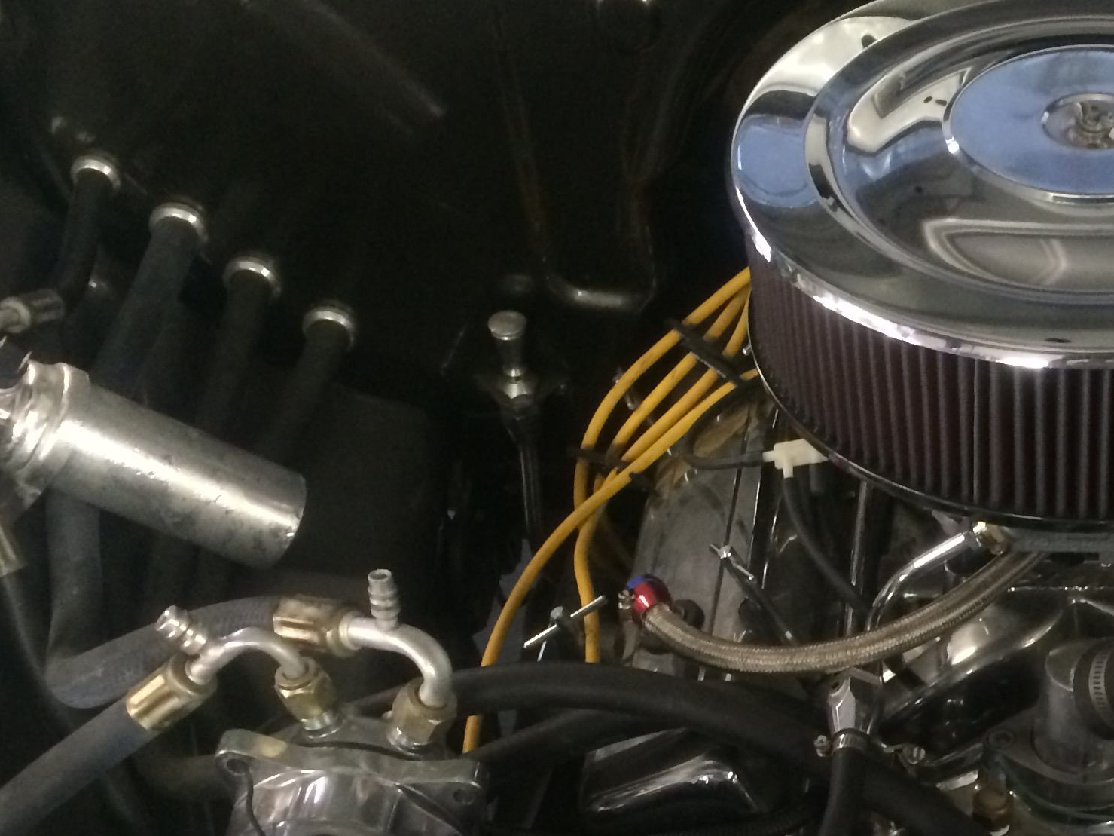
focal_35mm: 64
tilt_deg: -47.3
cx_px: 975
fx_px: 2059
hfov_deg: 29.2
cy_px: 772
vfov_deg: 22.3
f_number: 2.2
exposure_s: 1/15
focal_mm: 4.15
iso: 320
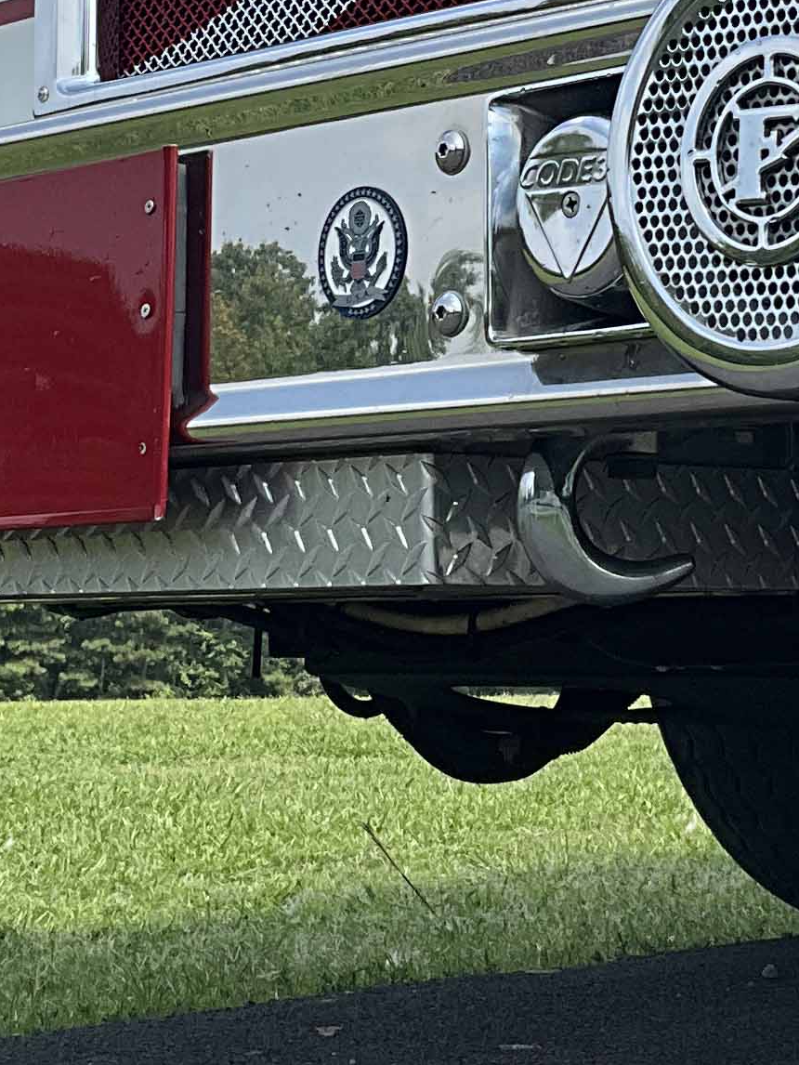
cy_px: -4
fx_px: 3138
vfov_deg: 18.7
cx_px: 555
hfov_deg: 14.5
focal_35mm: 102
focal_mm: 3
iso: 25
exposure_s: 1/1786
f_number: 1.8
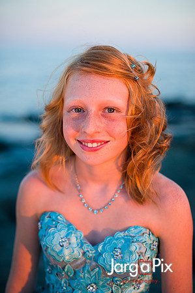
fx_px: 407
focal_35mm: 50
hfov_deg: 26.9
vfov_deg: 39.6
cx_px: 98
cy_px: 146
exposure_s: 1/400
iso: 160
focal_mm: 50
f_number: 2
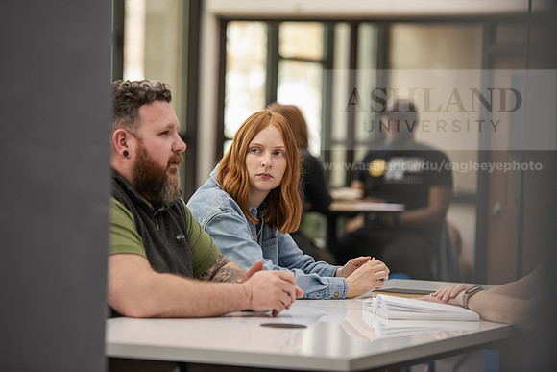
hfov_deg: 13.7
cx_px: 278
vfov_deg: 9.2
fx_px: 2321
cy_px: 186
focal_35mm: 150
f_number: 3.2
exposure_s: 1/200
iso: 640
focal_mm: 150
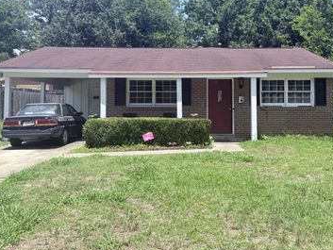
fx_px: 327
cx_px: 195
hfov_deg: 53.7
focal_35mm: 34
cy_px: 92
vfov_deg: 41.5
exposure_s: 1/2907
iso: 80
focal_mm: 6.76
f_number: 1.78
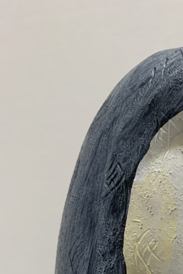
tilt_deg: -23.8
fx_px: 557
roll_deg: +5.6
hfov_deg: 17.0
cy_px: 347
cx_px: 267
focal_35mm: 73
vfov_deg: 24.5
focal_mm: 4.25
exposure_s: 1/100
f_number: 1.8
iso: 100
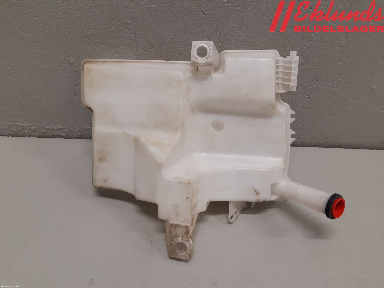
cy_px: 144
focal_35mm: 26
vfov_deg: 53.1
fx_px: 288
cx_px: 192
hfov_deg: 67.3
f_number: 1.7
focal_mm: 3.93
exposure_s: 1/50
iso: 80
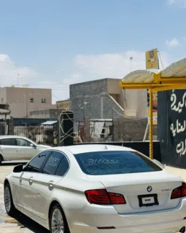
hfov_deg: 26.2
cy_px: 135
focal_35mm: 58
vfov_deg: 32.4
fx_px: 399
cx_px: 100
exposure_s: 1/6211
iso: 80
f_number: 1.78
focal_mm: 6.86
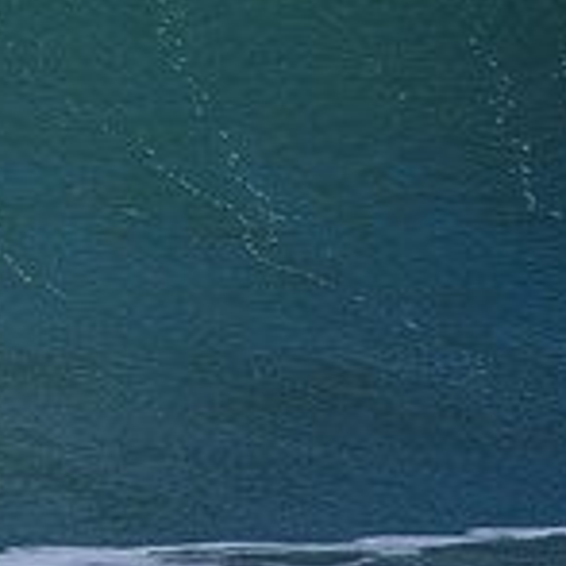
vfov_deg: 0.7
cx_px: -481
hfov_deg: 0.7
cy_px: -75
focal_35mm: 2521
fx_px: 46636
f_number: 5.6
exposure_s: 1/2000
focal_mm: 500
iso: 360
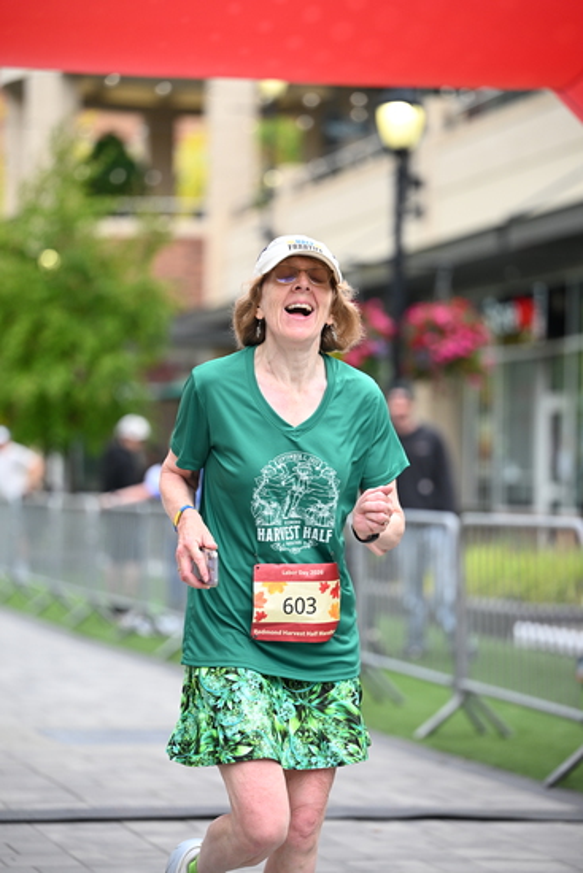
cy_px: 436
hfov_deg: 11.9
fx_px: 2792
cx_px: 292
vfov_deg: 17.8
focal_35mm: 115
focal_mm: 115
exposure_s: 1/1600
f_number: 2.8
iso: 640
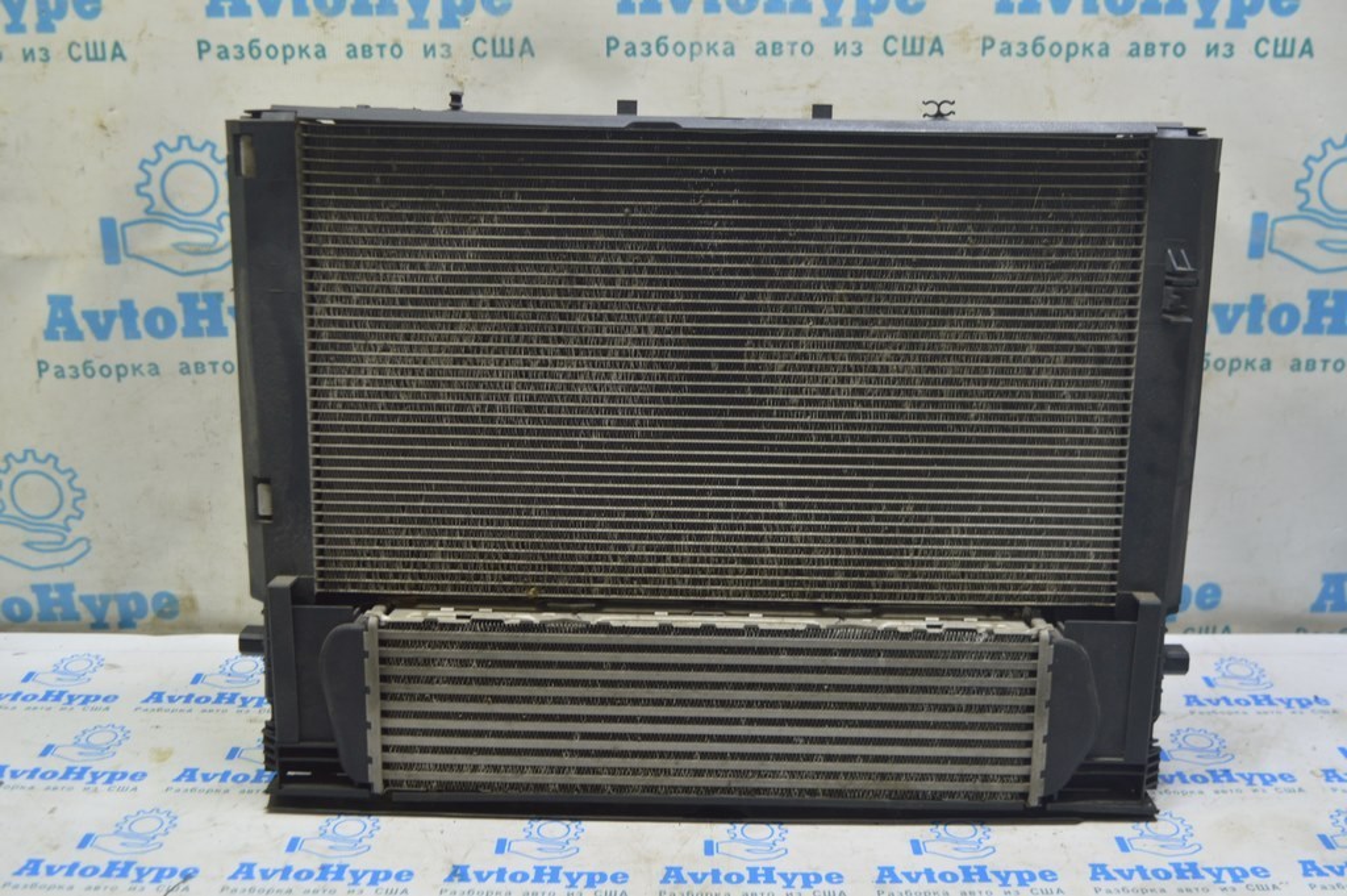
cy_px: 448
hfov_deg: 49.6
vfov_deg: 34.2
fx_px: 1458
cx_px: 674
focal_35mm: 39
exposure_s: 1/20
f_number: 5.6
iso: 400
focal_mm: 26
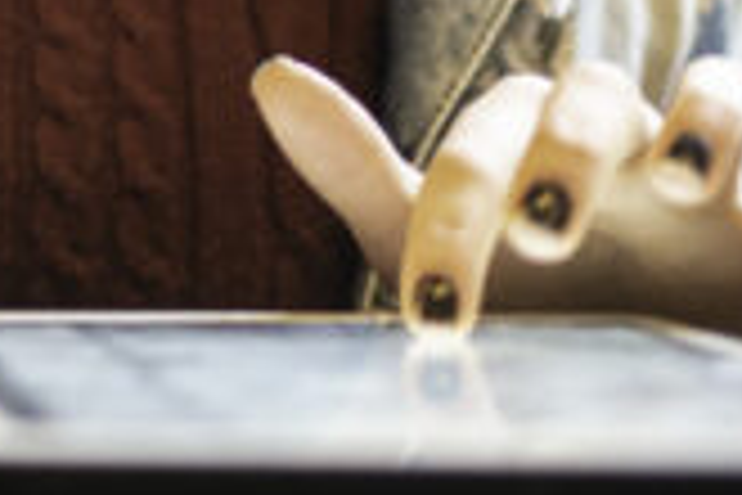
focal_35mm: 163
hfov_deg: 11.8
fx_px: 3359
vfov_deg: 8.0
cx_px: -499
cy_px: -526
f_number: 1.4
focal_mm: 35
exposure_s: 1/320
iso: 1250
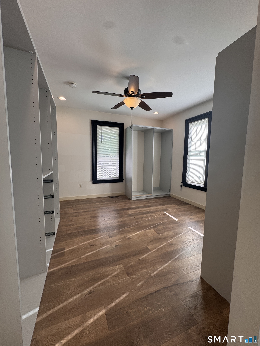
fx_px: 140
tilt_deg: -6.5
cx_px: 130
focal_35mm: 14
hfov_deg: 85.7
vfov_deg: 102.1
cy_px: 173
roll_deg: -0.5
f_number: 2.2
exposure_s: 1/120
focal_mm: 2.22
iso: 50
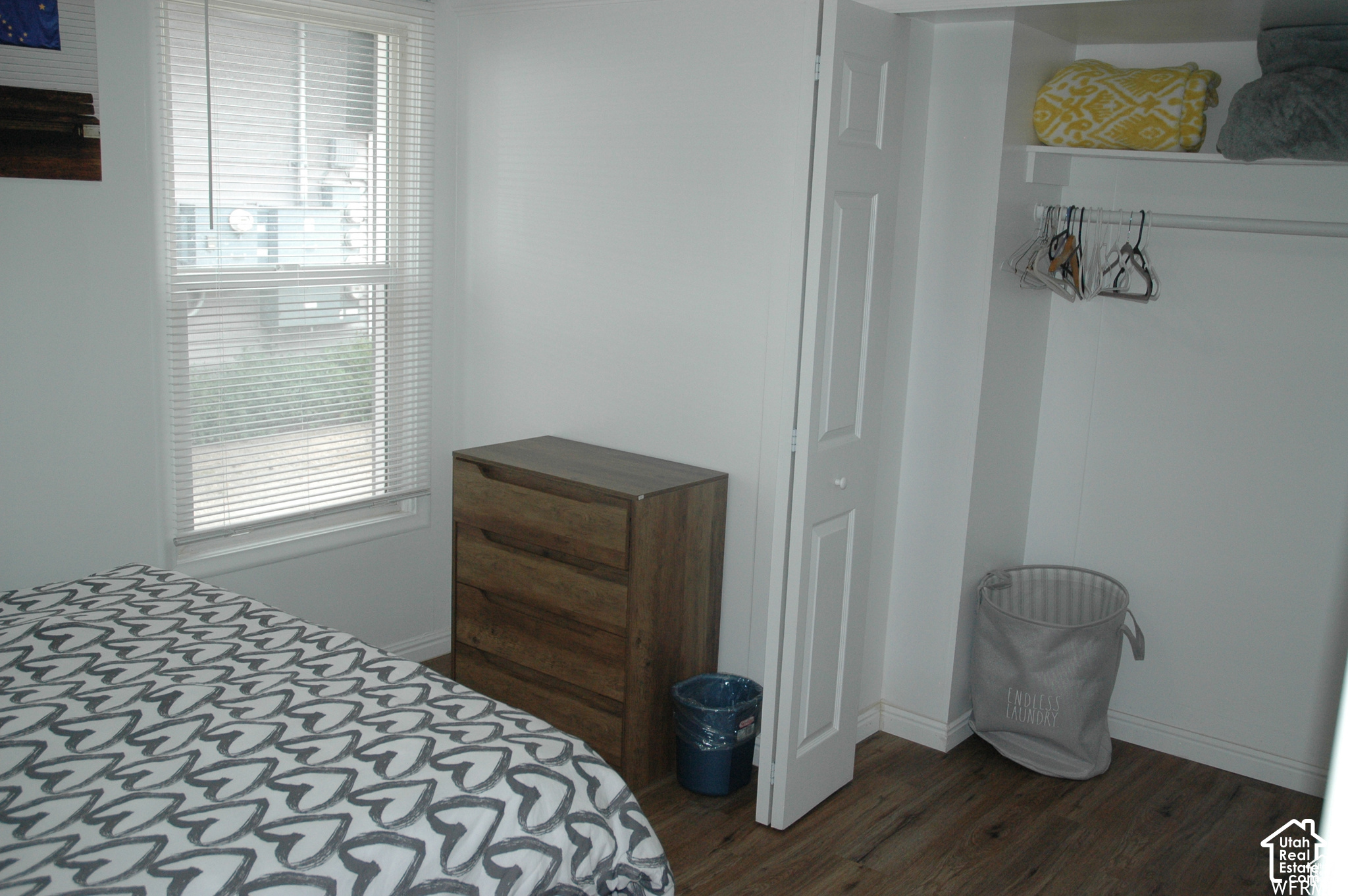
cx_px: 674
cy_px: 448
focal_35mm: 36
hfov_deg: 53.2
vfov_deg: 36.8
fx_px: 1347
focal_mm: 24
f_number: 3.8
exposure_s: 1/125
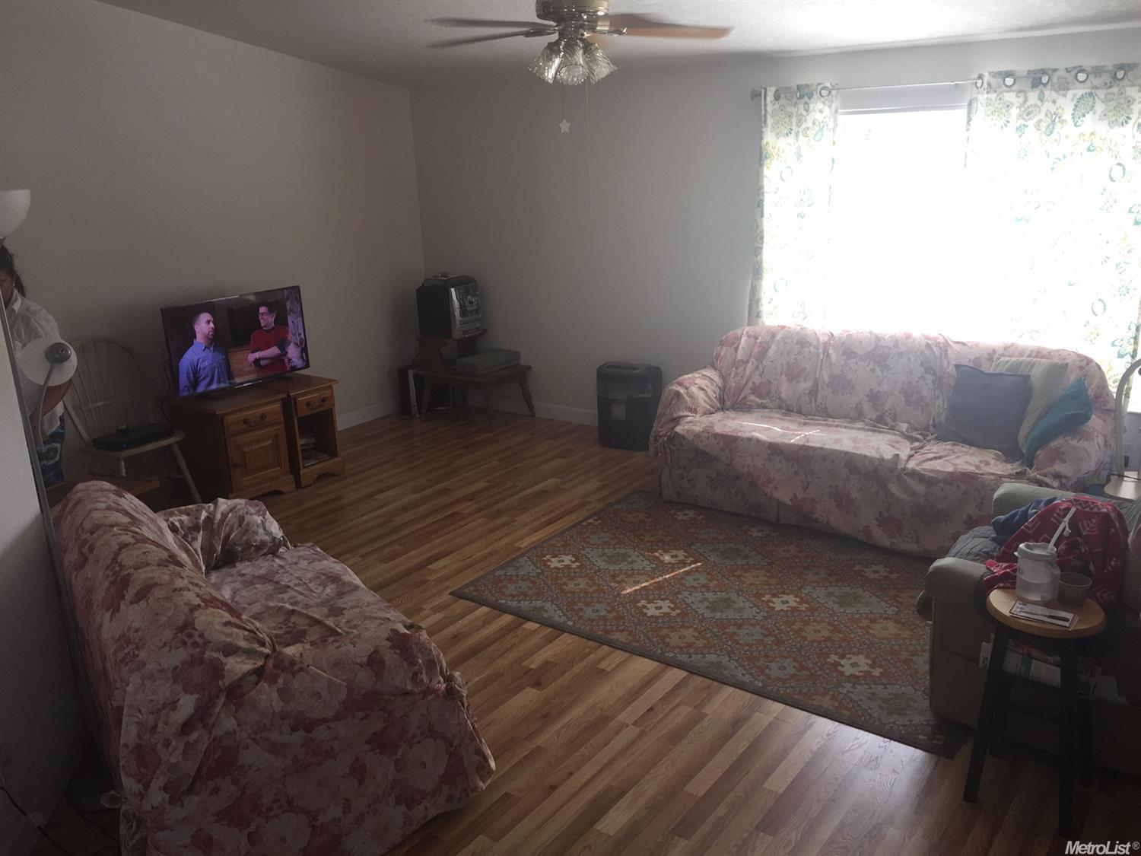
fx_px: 956
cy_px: 428
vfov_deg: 48.2
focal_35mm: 29
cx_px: 570
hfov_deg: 61.7
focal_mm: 4.15
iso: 32
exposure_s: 1/40
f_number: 2.2
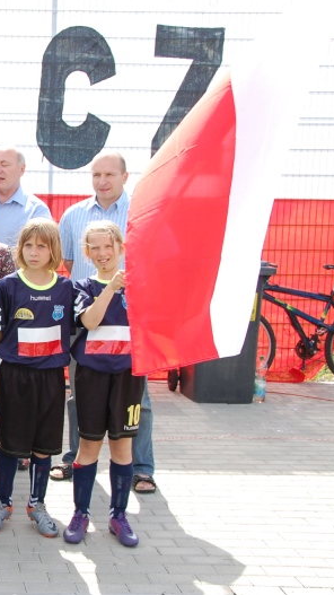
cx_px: -87
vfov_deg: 33.8
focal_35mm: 62
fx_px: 977
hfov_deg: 18.2
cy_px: 297
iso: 200
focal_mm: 26
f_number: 7.1
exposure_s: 1/200
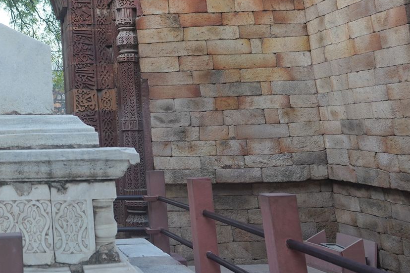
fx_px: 661
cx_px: -3
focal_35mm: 58
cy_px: -33
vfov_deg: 22.0
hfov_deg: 31.7
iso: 320
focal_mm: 24
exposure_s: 1/100
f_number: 3.2
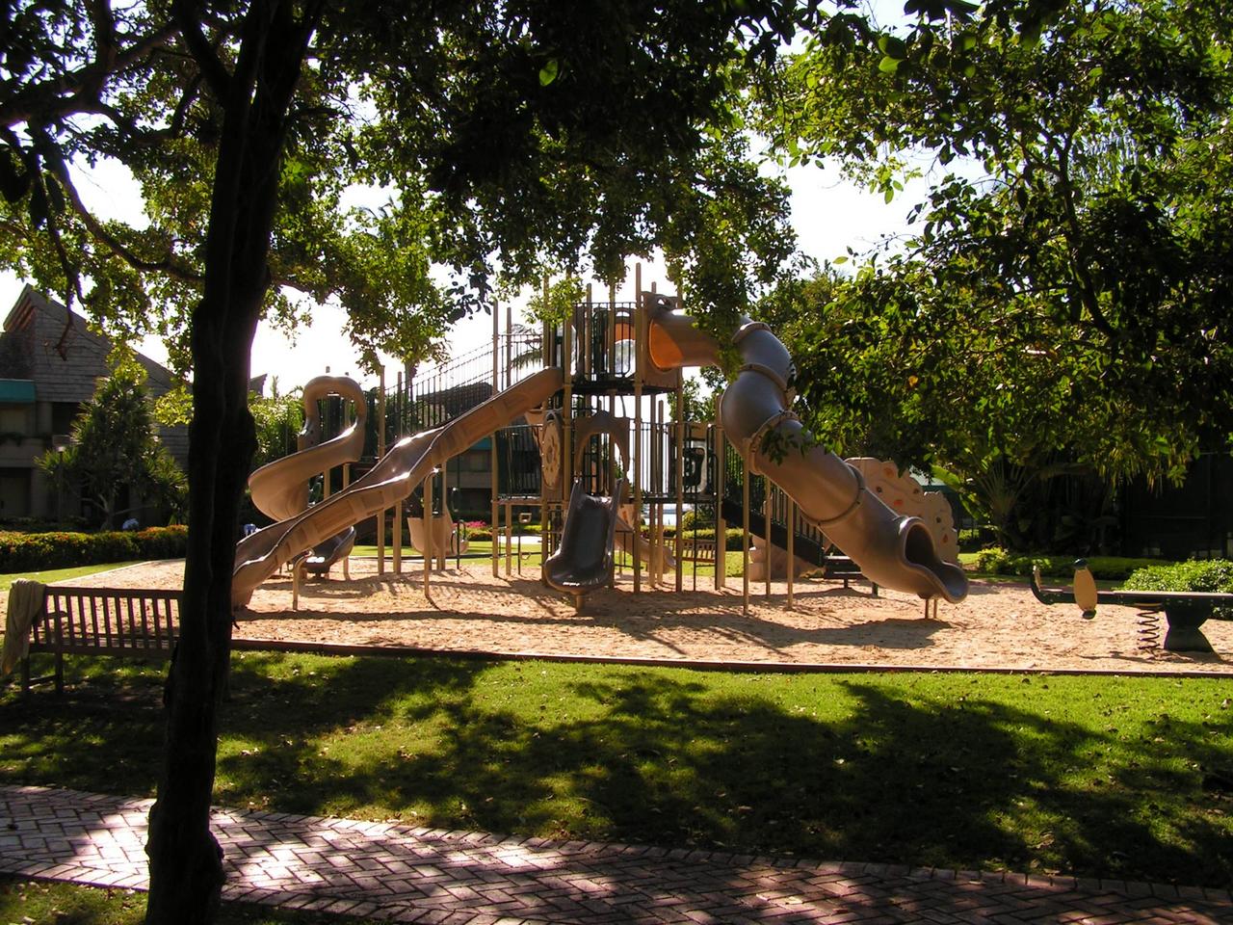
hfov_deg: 49.0
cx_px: 616
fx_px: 1354
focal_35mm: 38
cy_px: 462
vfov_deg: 37.7
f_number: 5.6
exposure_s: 1/200
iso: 50
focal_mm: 6.3
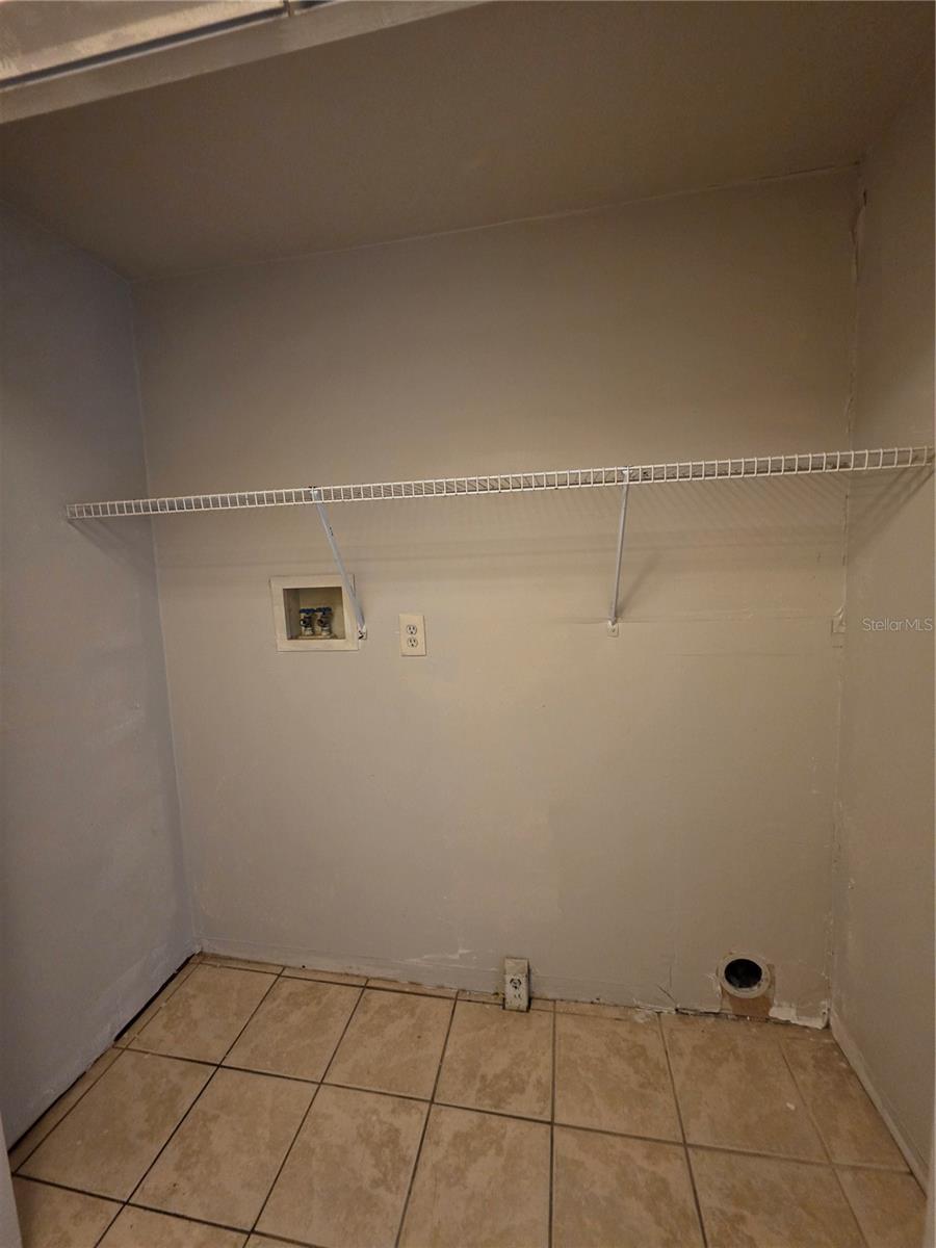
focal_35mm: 13
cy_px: 624
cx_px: 468
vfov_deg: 106.2
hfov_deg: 89.9
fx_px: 469
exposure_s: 1/60
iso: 640
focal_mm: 2.2
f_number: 1.9
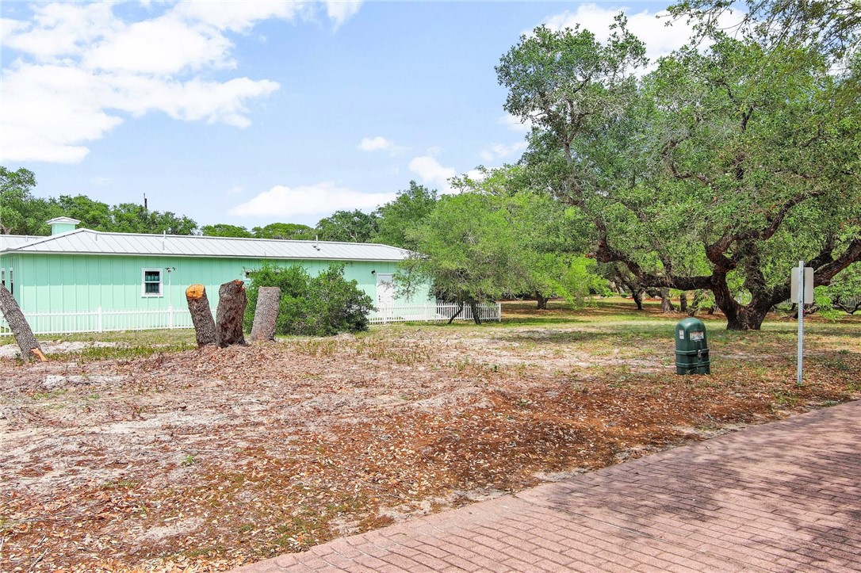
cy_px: 286
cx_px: 430
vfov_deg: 44.9
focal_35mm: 29
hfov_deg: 63.7
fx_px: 693
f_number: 2.8
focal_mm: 10.57
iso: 100
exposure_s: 1/70
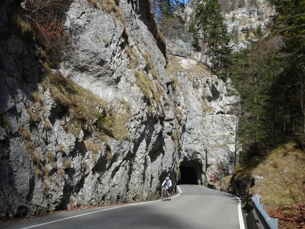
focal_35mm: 38
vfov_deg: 37.7
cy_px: 114
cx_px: 152
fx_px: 335
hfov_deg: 49.0
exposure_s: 1/400
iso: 80
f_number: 4
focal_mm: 6.56
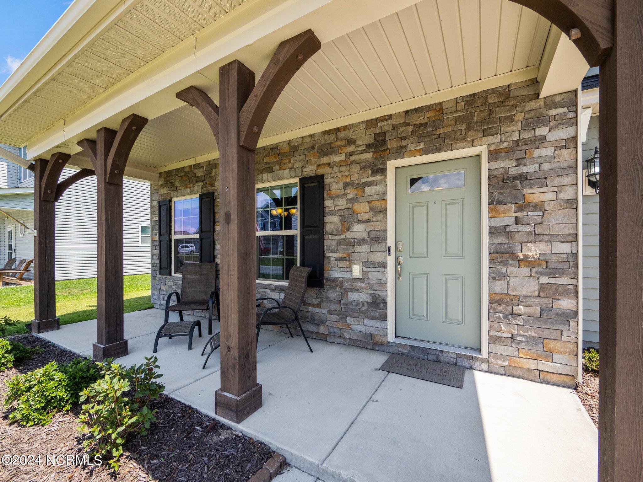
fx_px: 260
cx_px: 322
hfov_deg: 102.1
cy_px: 241
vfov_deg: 85.7
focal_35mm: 14
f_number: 5.6
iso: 200
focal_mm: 7
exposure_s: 1/400
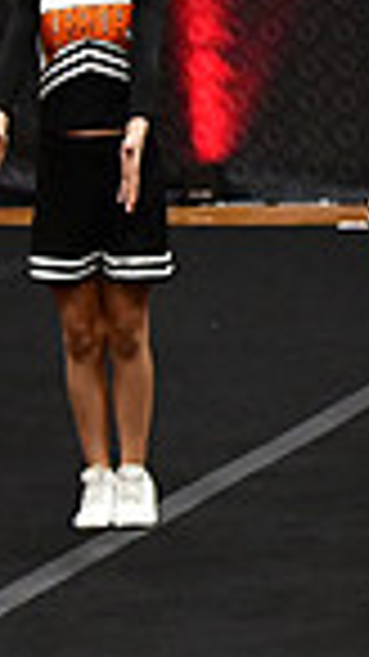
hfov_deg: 2.7
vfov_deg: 4.9
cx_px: 1228
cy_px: -25
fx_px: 7593
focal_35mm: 436
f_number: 3.5
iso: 4000
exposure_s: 1/500
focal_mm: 70
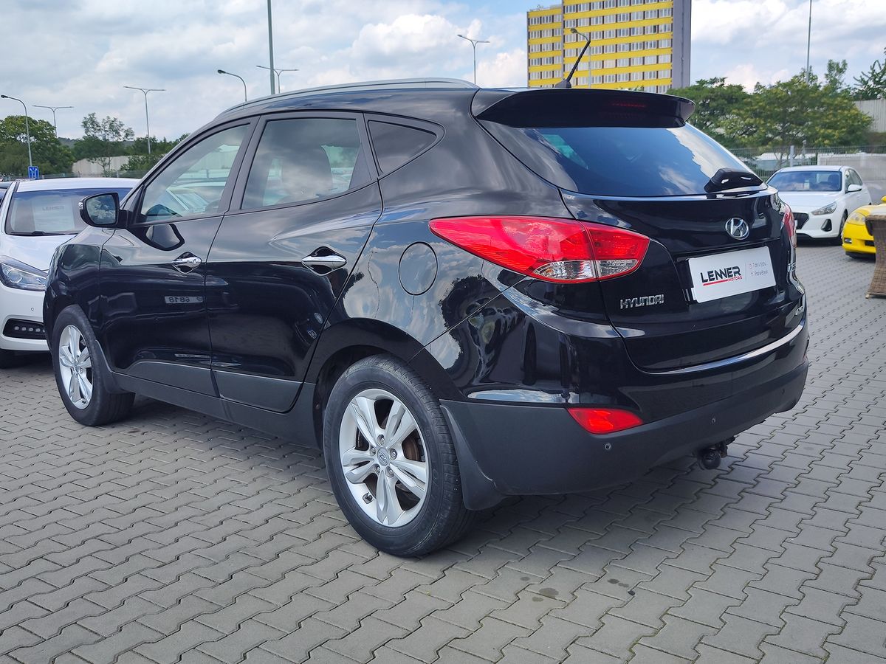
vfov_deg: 58.9
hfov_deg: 73.9
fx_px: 589
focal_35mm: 23
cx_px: 443
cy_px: 332
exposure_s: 1/649
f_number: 1.69
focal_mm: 7.01
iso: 50
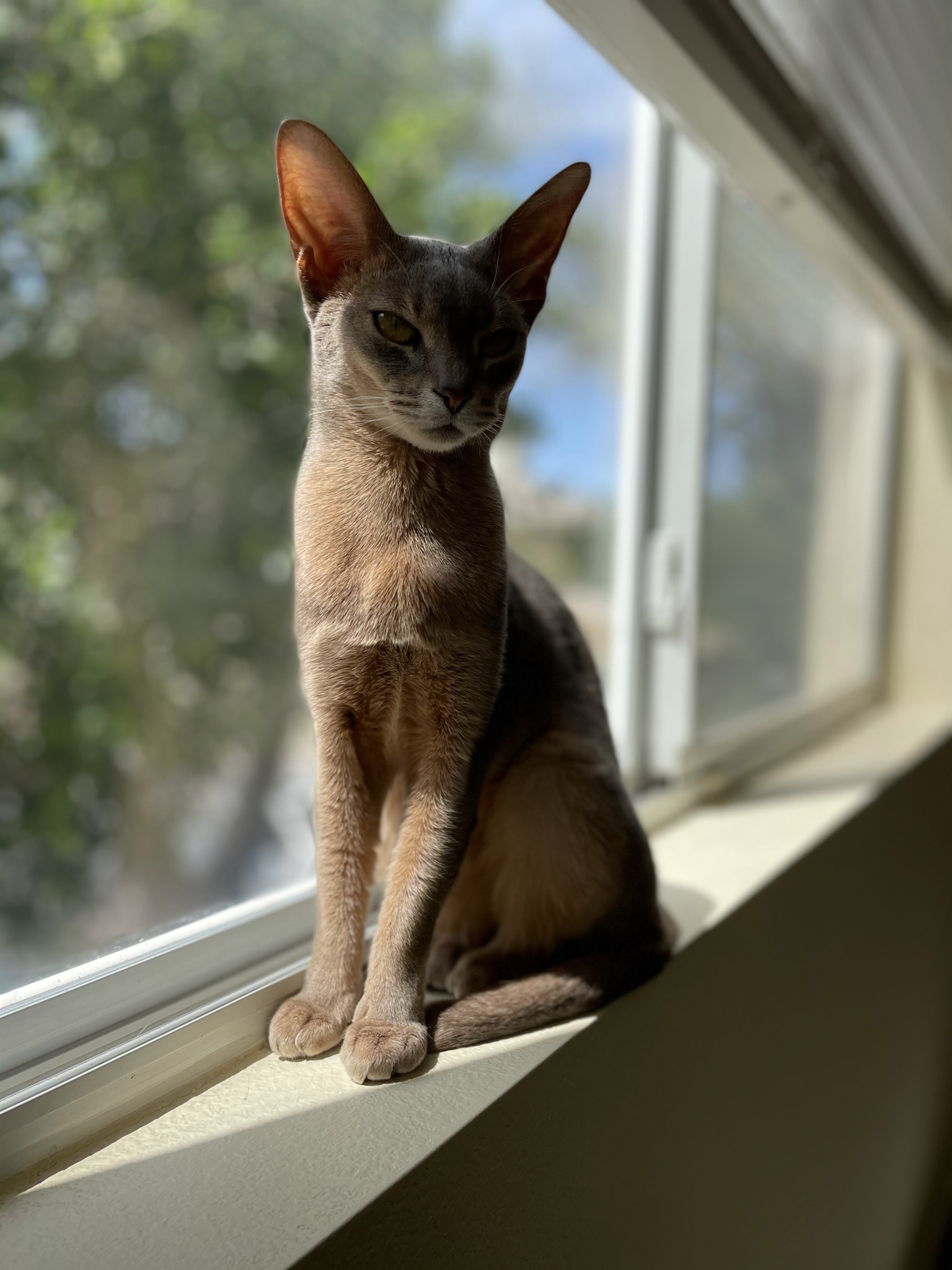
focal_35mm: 26
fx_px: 953
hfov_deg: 53.1
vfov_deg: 67.3
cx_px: 476
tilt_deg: -3.7
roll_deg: -1.5
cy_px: 635
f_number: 1.6
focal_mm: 4.2
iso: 32
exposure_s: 1/1182
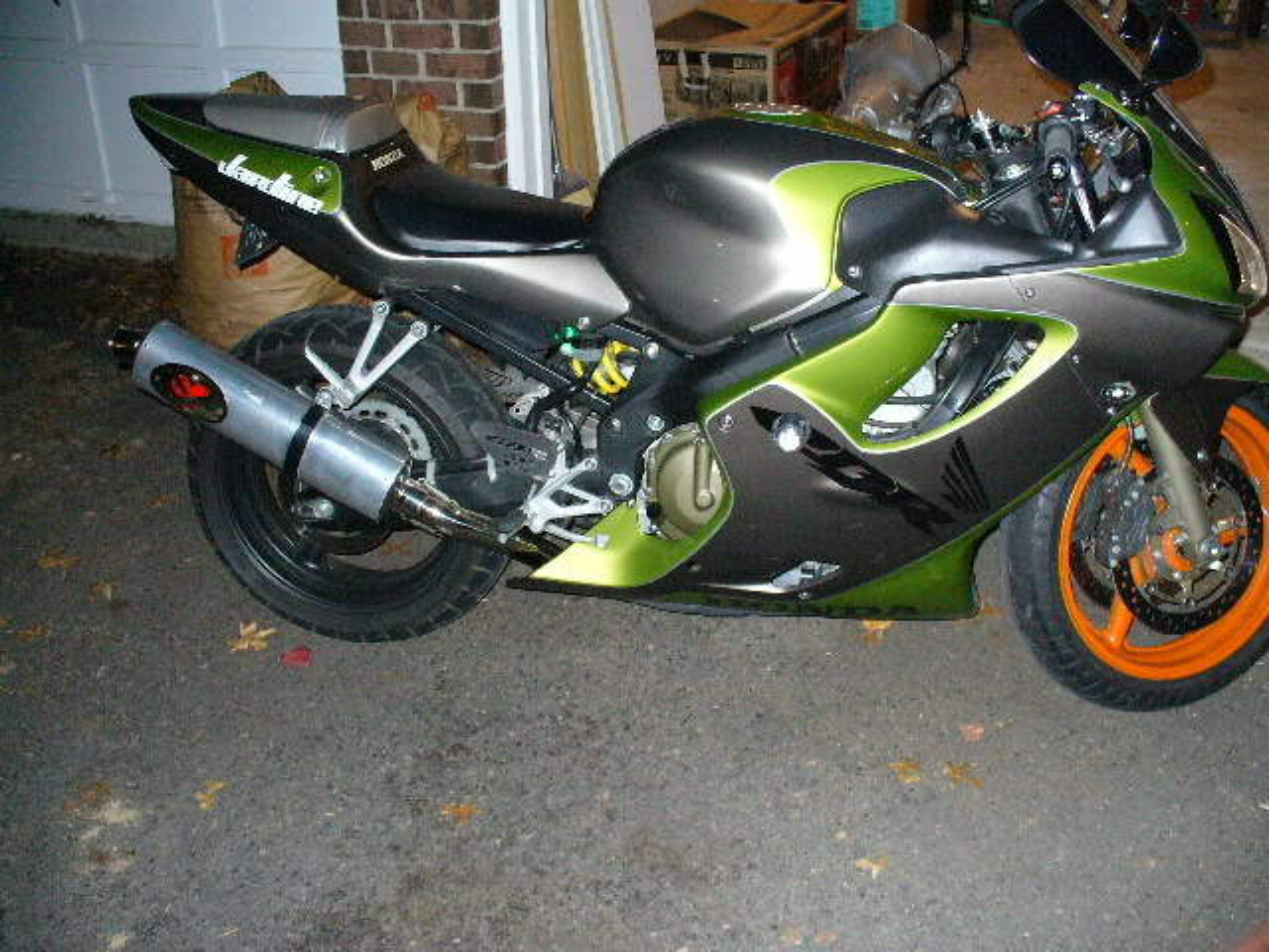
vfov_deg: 38.7
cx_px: 634
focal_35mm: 37
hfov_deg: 50.1
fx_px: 1356
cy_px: 476
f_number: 2.8
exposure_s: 1/60
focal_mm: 6.1
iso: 400
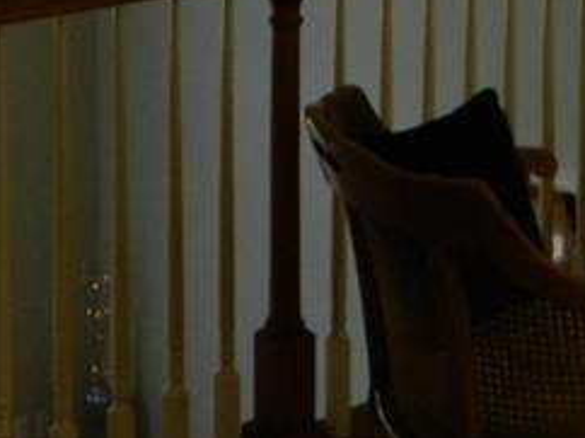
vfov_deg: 12.9
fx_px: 1790
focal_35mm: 106
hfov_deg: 18.5
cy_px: -302
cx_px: 181
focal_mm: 4.5
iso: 160
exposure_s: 1/250
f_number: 3.1
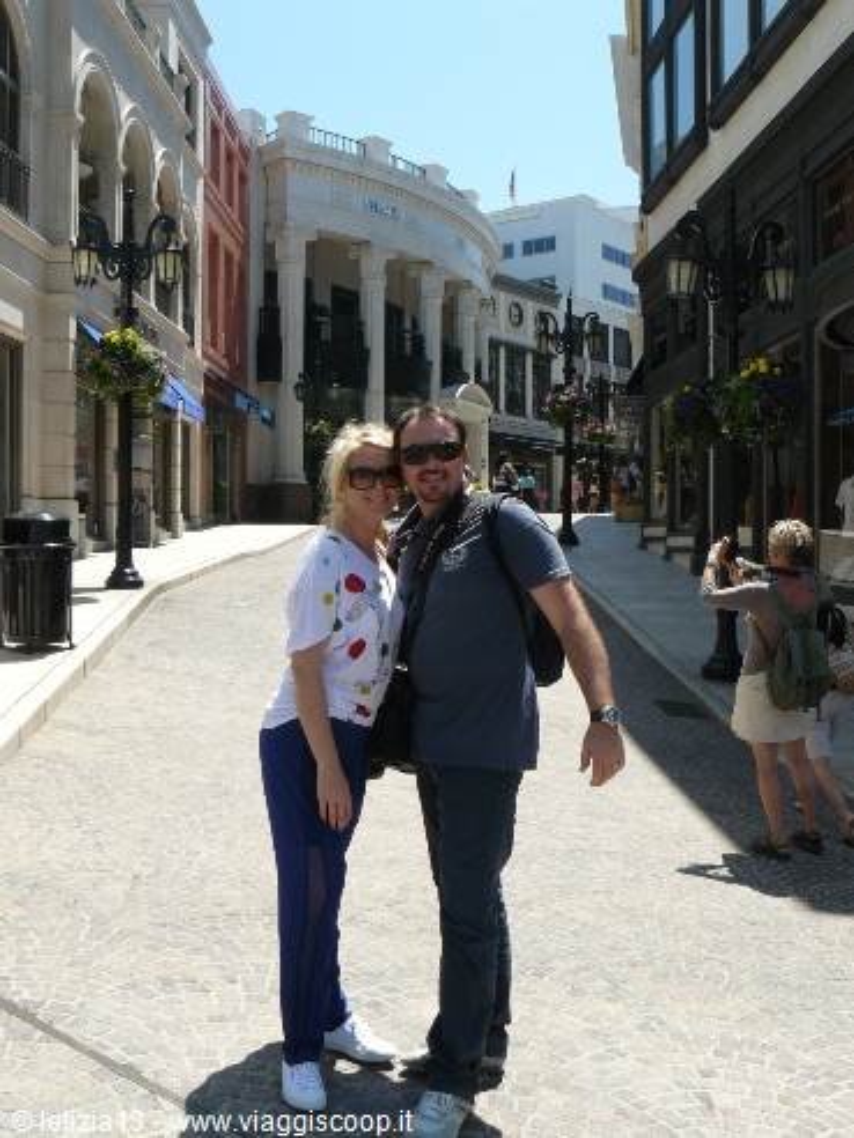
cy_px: 569
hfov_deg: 39.7
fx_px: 1184
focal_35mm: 36
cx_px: 427
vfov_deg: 51.4
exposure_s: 1/250
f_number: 5.6
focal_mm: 6
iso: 100
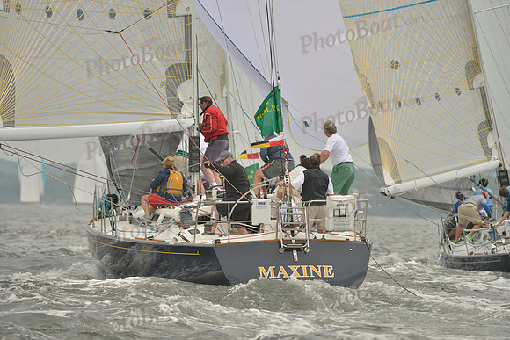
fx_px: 4251
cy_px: 170
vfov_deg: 4.6
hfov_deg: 6.9
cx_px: 255
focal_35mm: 300
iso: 280
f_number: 7.1
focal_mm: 300
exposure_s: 1/1250
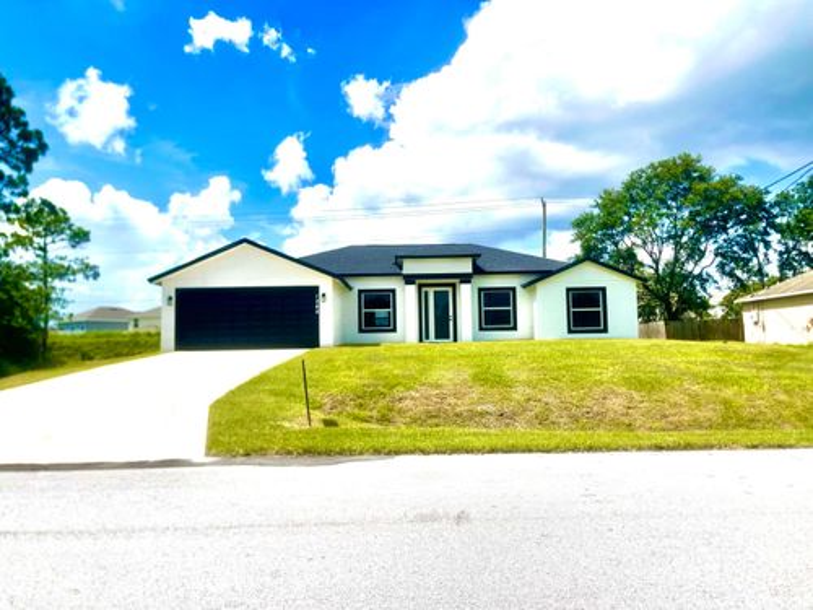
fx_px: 587
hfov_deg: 69.4
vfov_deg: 54.9
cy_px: 305
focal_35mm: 25
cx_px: 406
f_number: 1.6
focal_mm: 5.1
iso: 32
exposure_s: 1/6993
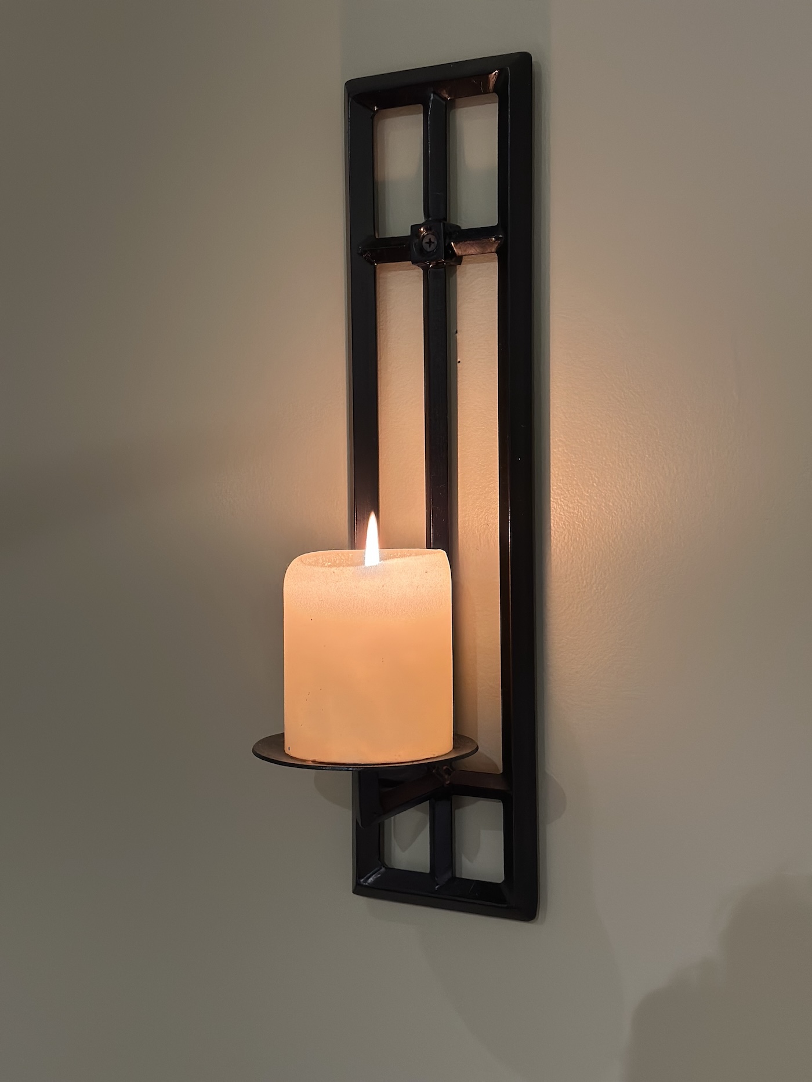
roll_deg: +0.0
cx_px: 406
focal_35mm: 48
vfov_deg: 39.7
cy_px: 541
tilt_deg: -1.8
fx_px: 1501
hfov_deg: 30.3
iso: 250
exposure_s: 1/40
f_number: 1.78
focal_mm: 6.86
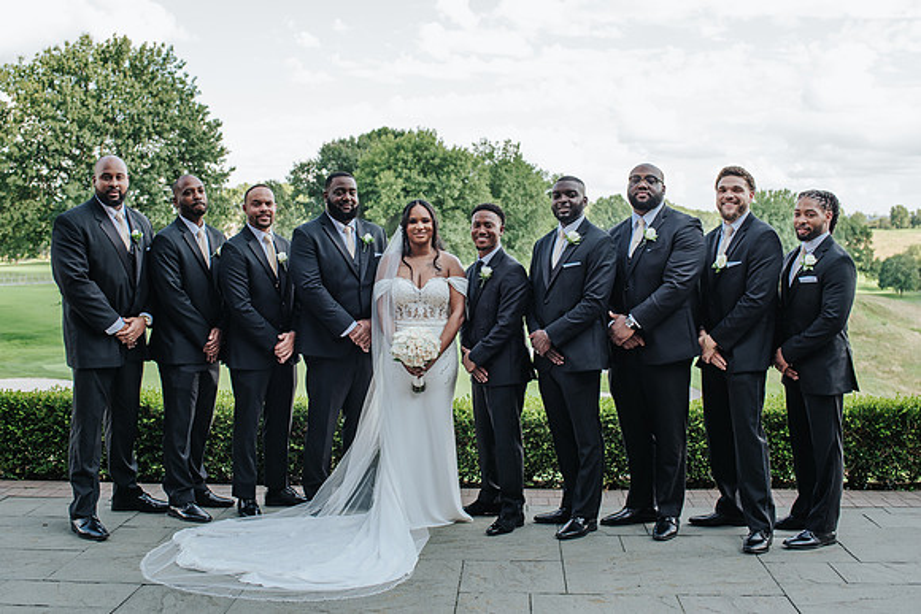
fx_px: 1065
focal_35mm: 42
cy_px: 273
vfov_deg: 32.1
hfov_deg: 46.7
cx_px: 442
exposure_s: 1/320
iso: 180
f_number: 3.5
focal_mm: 35
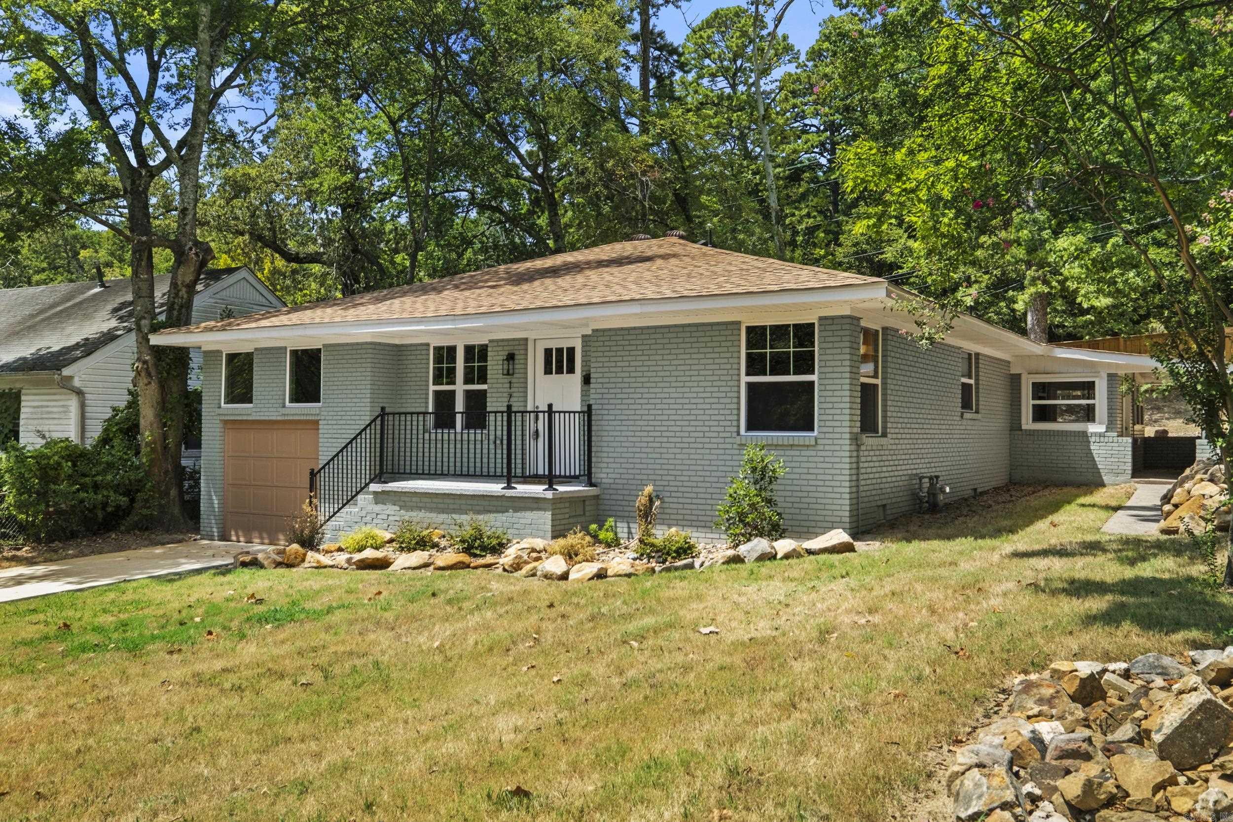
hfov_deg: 61.9
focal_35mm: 30
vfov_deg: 43.6
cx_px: 616
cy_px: 411
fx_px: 1027
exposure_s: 1/50
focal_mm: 20
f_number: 9
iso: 400
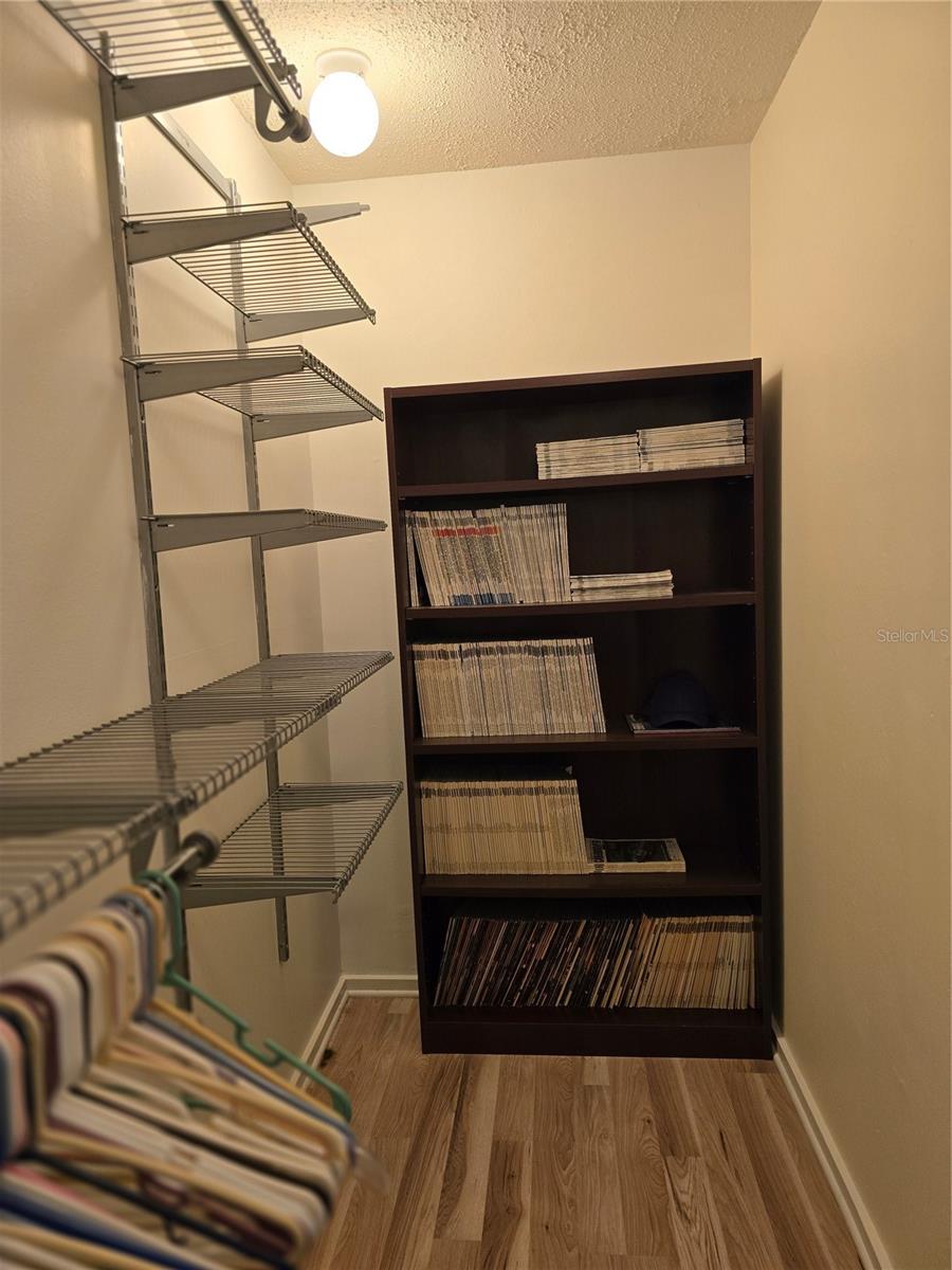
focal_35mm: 23
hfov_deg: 58.9
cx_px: 476
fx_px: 843
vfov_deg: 73.9
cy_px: 635
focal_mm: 6.3
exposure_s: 1/120
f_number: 1.7
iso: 320
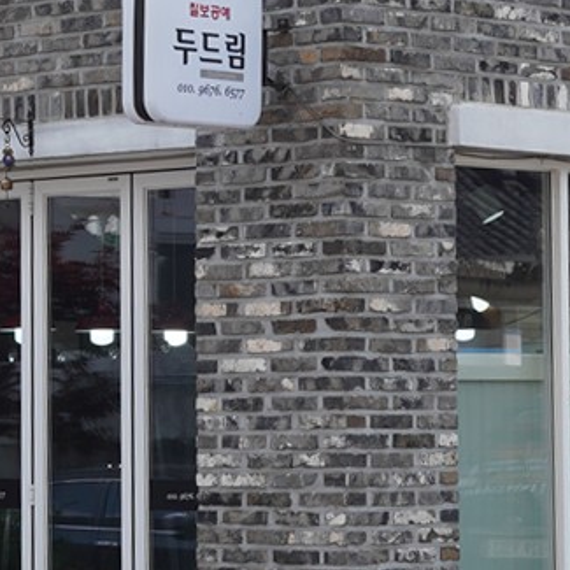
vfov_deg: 9.5
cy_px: 46
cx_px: 168
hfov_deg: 9.5
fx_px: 3409
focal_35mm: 183
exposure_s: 1/100
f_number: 10
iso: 100
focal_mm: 35
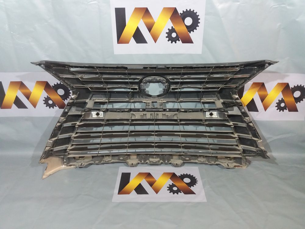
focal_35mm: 28
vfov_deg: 49.7
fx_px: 247
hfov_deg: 63.4
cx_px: 152
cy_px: 114
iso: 200
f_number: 1.9
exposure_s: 1/17
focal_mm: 3.7
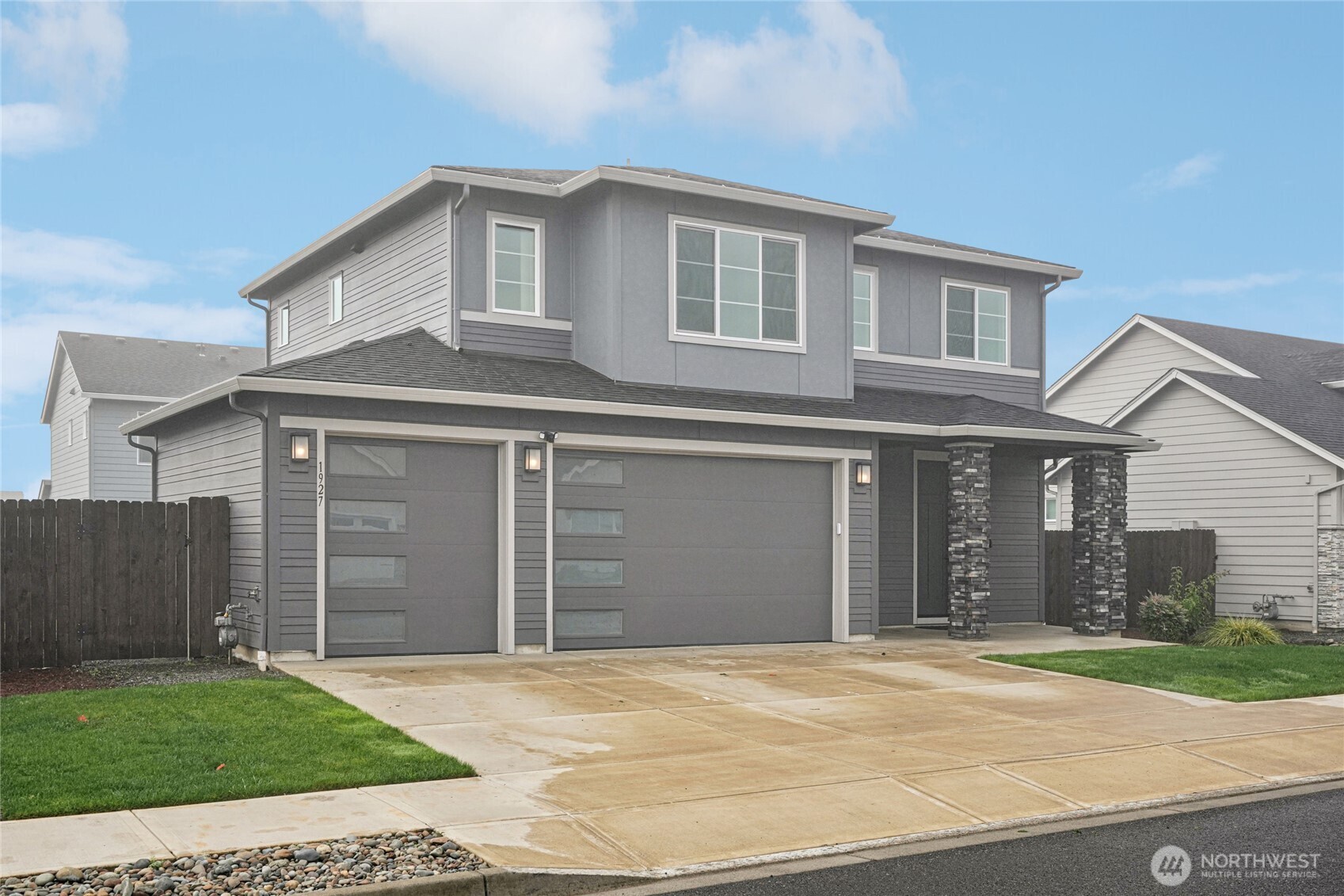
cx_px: 672
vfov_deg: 37.8
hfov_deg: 54.4
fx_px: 1306
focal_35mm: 35
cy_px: 448
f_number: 8
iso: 400
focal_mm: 35
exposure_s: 1/200
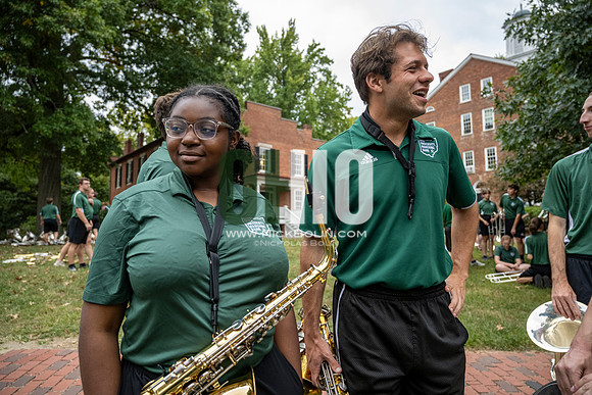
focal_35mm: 24
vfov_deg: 53.2
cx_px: 296
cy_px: 198
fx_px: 395
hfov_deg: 73.7
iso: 1250
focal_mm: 24
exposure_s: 1/500
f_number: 4
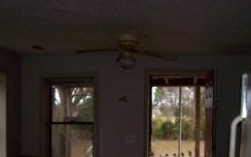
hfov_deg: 30.6
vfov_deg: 18.9
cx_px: 110
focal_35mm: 67
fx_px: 458
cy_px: 151
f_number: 2.7
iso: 80
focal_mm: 6
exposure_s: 1/64
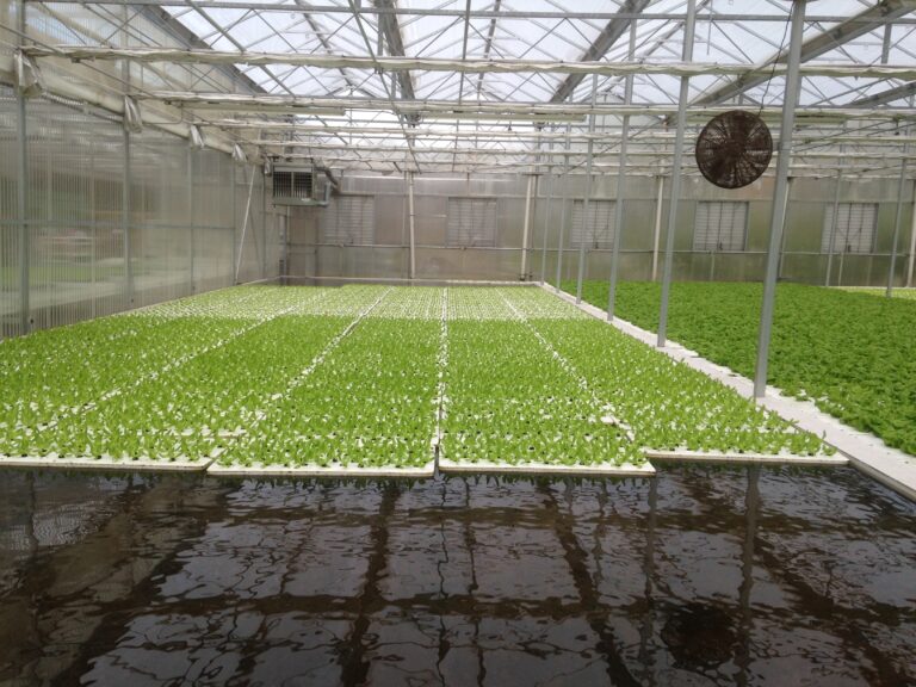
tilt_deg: -9.4
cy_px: 344
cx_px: 458
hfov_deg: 55.4
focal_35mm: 33
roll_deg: -4.0
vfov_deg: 42.9
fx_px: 873
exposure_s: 1/475
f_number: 2.4
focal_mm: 4.12
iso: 50
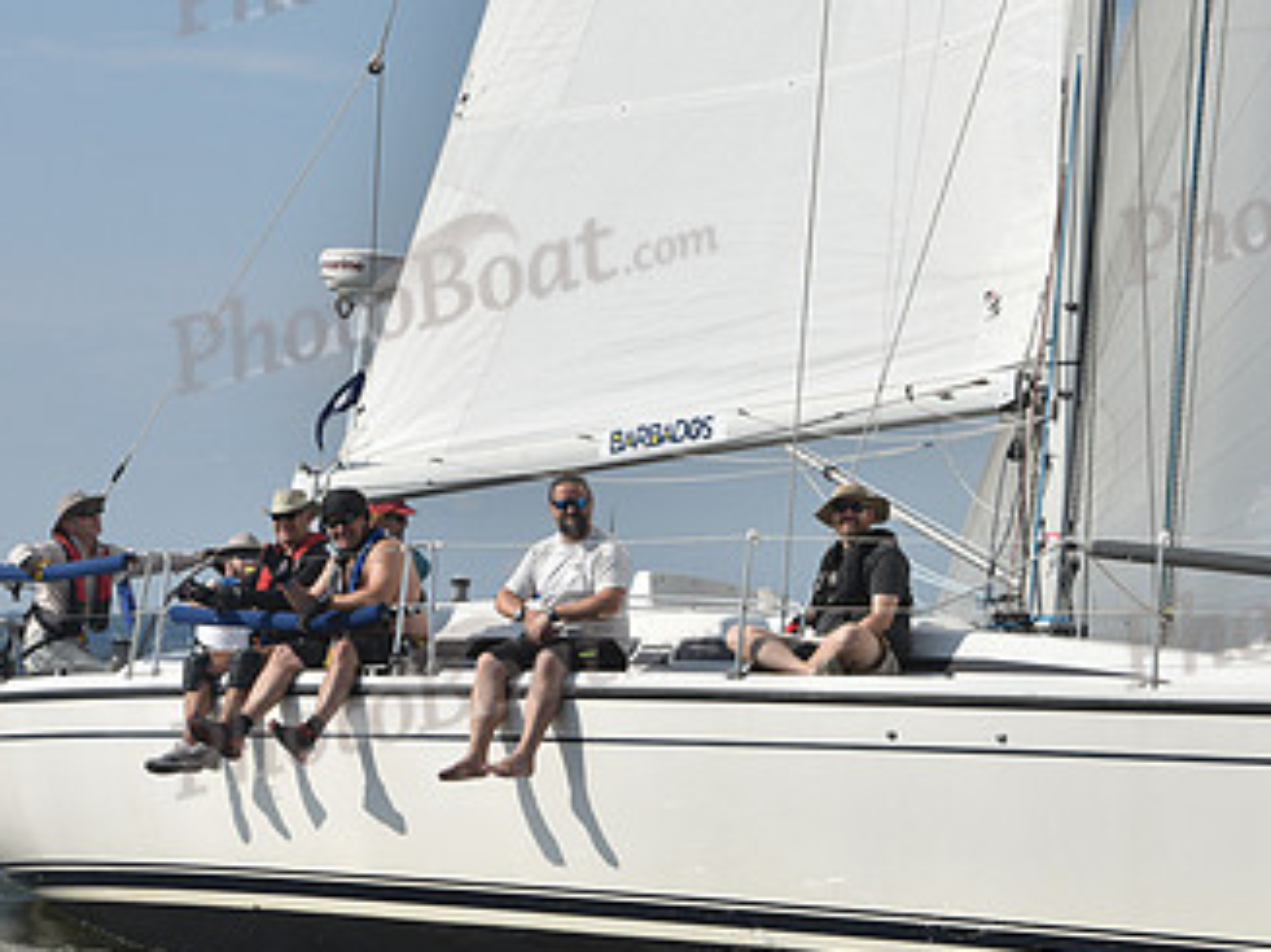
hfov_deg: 12.2
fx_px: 5946
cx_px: 921
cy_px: 441
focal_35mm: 162
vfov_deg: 9.2
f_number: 10
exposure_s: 1/1000
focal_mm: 95
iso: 250
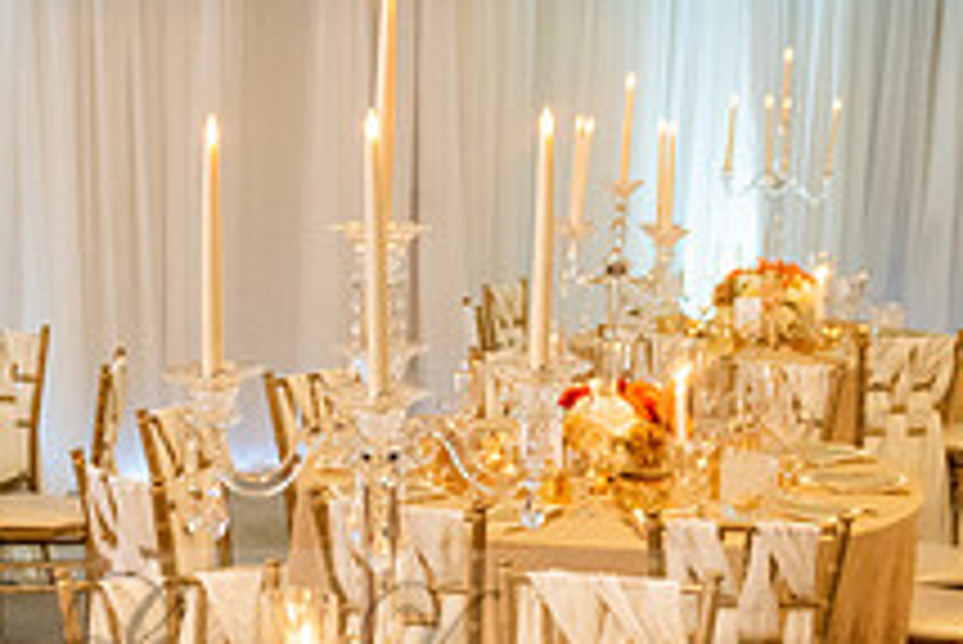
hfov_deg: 29.1
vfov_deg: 19.2
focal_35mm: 69
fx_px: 1847
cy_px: 653
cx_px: 338
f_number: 3.2
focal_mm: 24
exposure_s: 1/125
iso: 1600
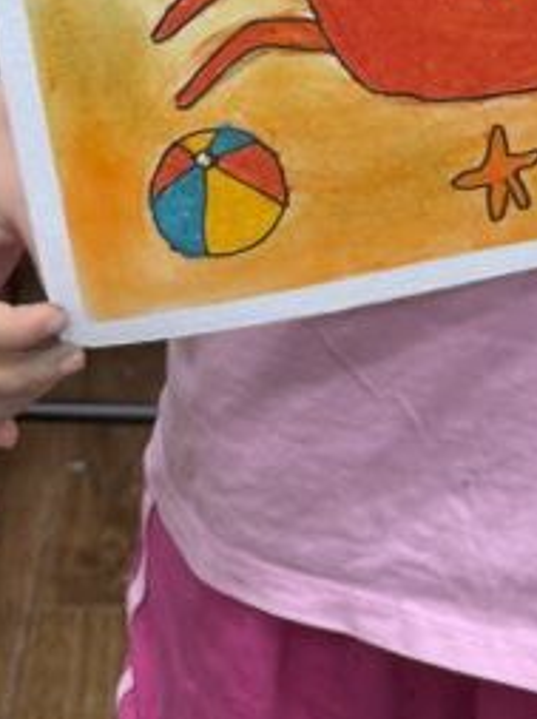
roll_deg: -4.1
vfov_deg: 17.9
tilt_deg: -9.0
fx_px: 1970
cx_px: 594
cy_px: -432
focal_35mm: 95
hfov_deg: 15.1
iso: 80
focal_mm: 6.76
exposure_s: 1/100
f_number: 1.78
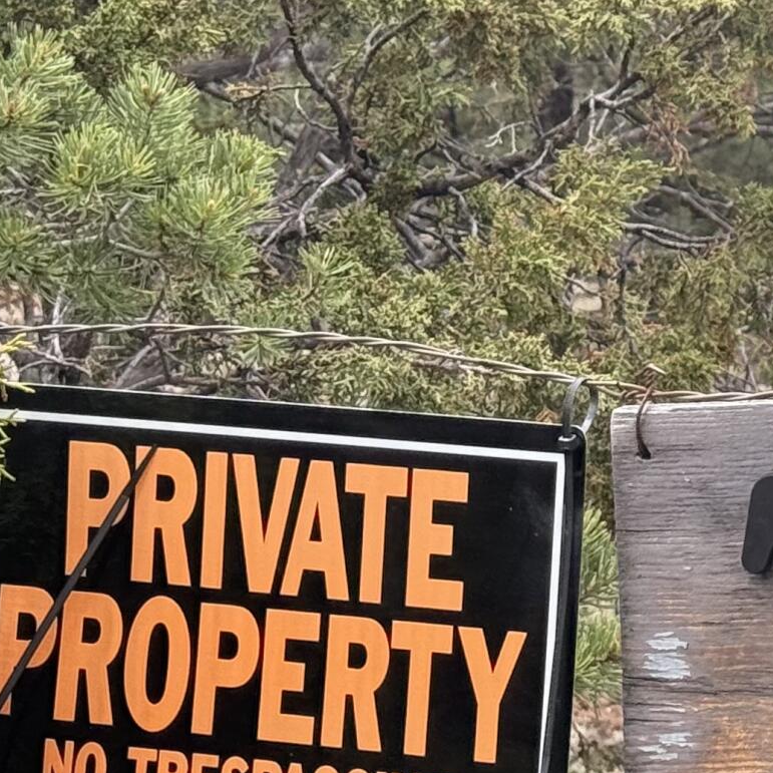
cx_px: 1392
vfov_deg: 10.6
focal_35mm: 165
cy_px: 213
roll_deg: -2.9
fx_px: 4169
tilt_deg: +2.1
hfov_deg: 10.0
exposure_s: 1/452
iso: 80
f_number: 1.78
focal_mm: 6.76
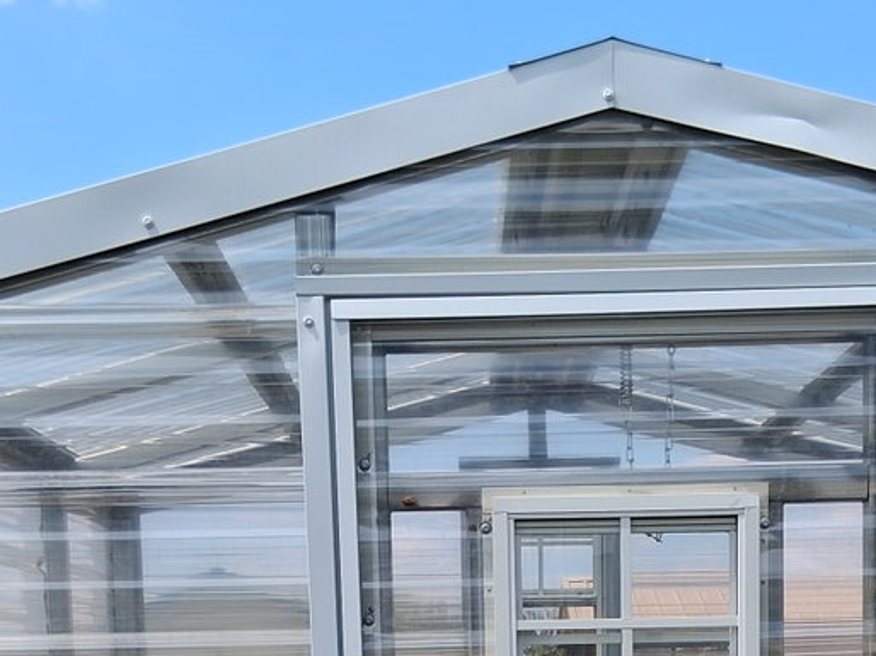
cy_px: 903
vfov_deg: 16.9
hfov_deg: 24.1
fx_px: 2049
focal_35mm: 81
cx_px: 532
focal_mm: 3.98
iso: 25
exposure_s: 1/506
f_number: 1.8
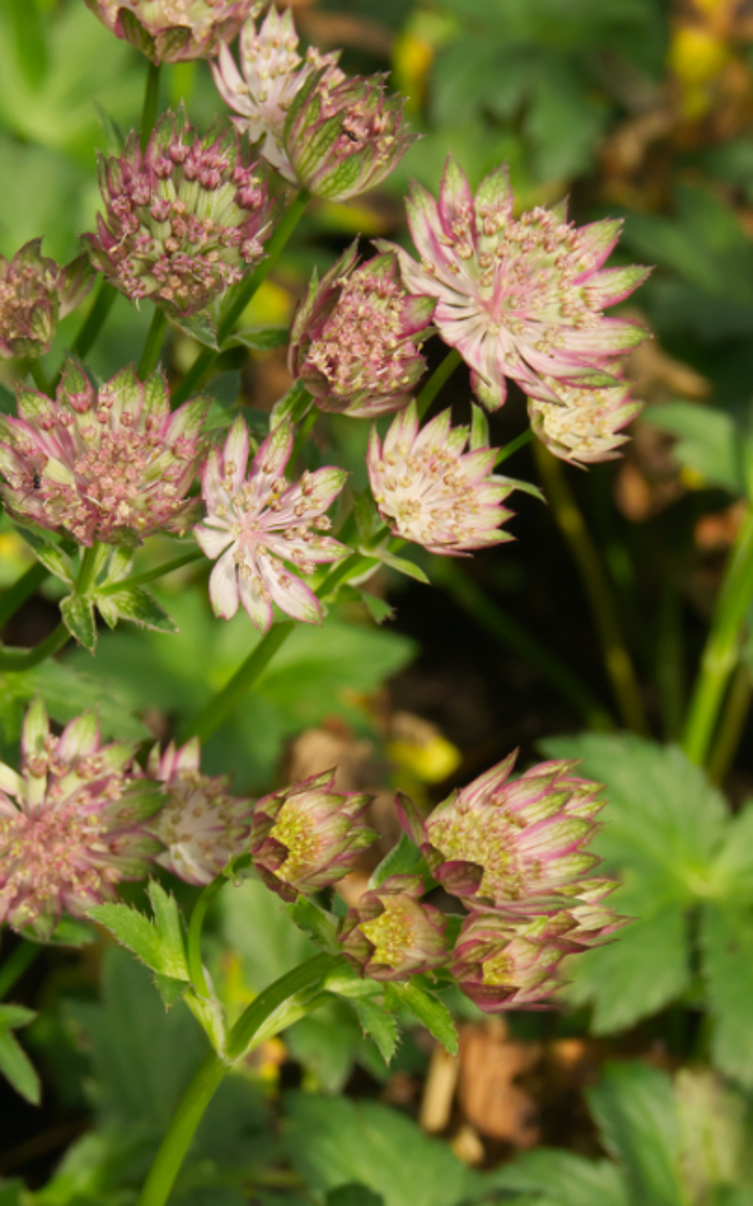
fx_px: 5124
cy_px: 595
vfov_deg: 13.4
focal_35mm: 156
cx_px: 220
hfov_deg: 8.4
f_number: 13
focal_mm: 55
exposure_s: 1/100
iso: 800
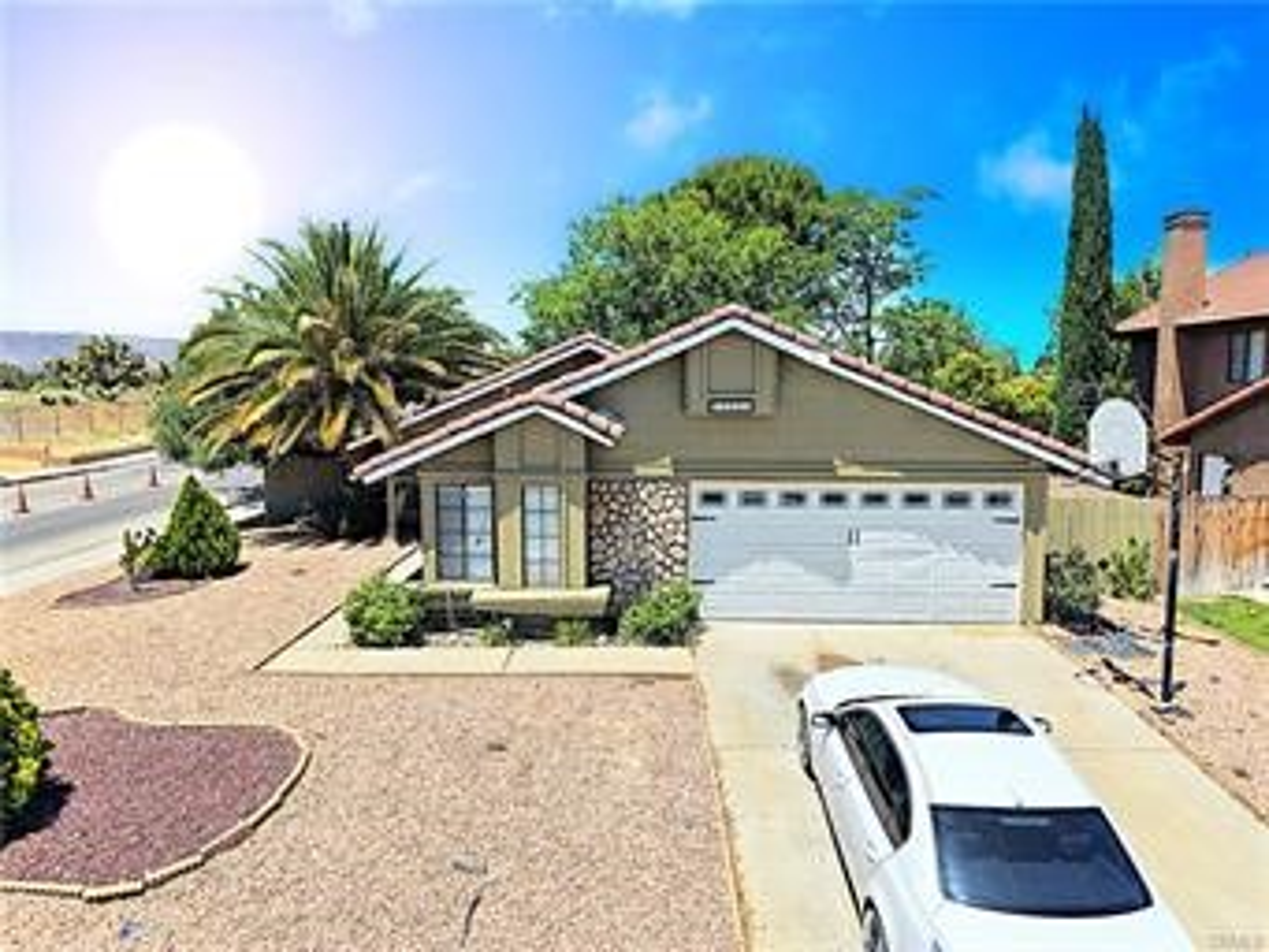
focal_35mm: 24
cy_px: 476
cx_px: 634
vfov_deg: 56.8
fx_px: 880
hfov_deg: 71.6
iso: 270
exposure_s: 1/8000
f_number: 1.8
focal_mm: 8.67
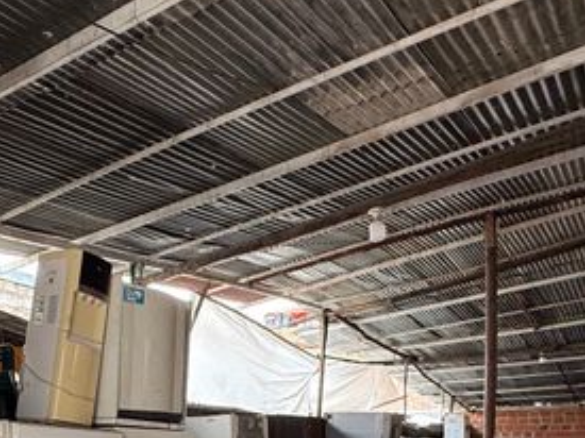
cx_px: 190
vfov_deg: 37.5
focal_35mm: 34
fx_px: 574
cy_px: 434
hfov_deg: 52.8
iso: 80
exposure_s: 1/99
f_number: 2.2
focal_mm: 2.22
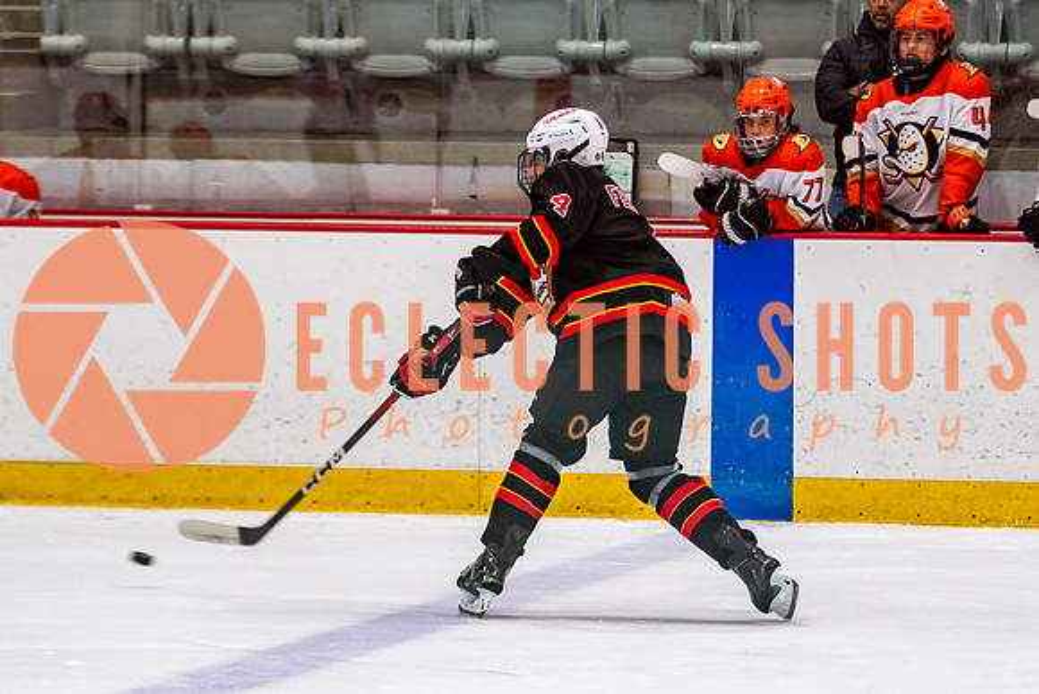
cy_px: 461
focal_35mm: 288
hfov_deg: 7.2
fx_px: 8308
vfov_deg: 4.8
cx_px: 566
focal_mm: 130
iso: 640
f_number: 2.8
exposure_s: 1/640
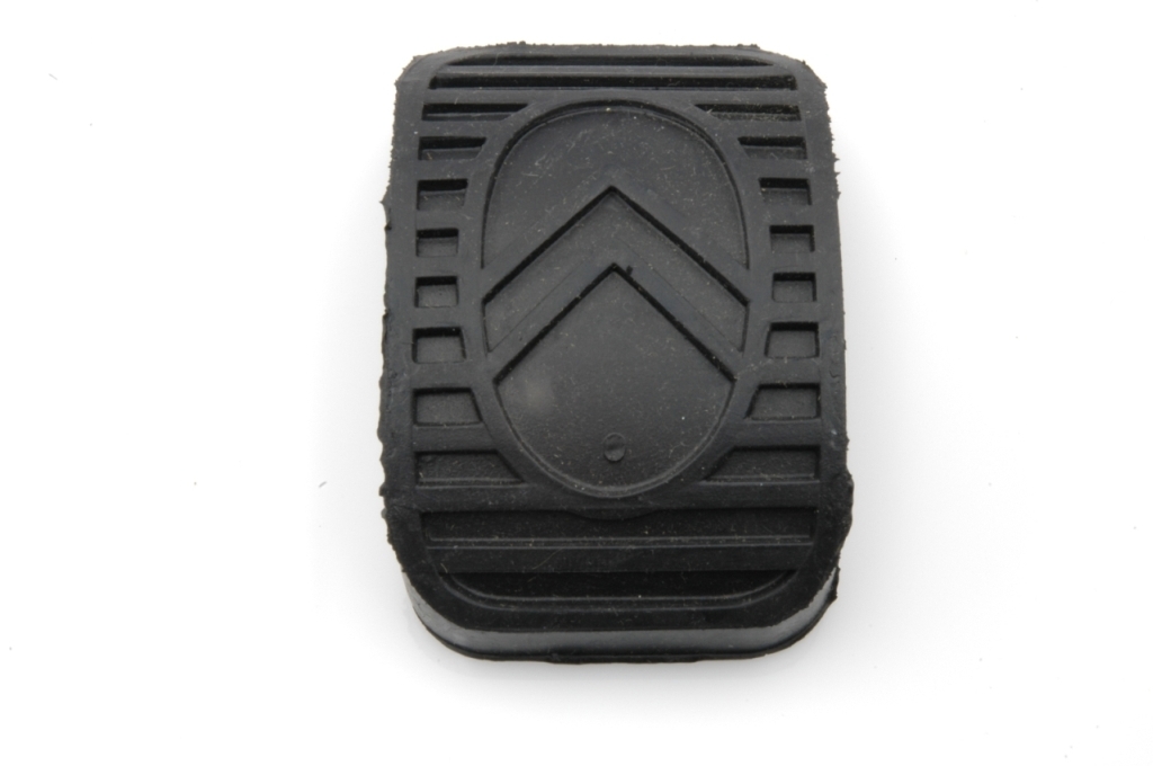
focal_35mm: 105
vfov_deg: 13.0
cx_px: 576
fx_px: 3359
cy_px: 383
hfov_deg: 19.5
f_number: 29
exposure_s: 1.3
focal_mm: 70
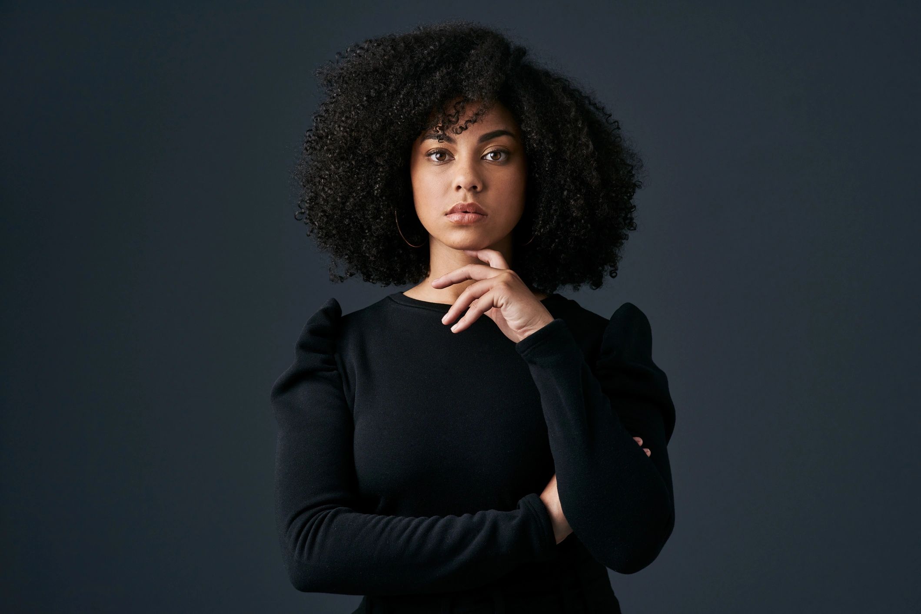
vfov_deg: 16.1
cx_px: 460
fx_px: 2175
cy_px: 307
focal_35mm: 85
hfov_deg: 23.9
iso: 200
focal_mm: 85
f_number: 8
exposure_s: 1/200
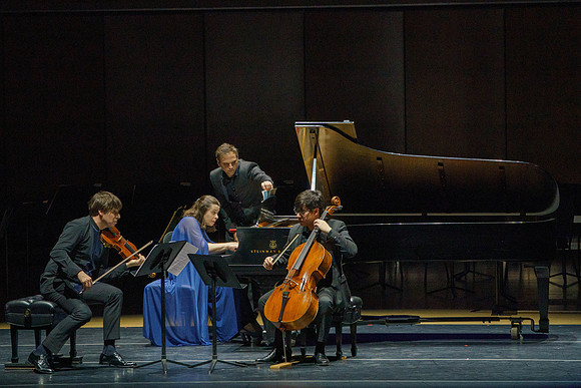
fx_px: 3737
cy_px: 153
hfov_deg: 8.9
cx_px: 273
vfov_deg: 5.9
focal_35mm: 232
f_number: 7.1
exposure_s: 1/250
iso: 4000
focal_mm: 187
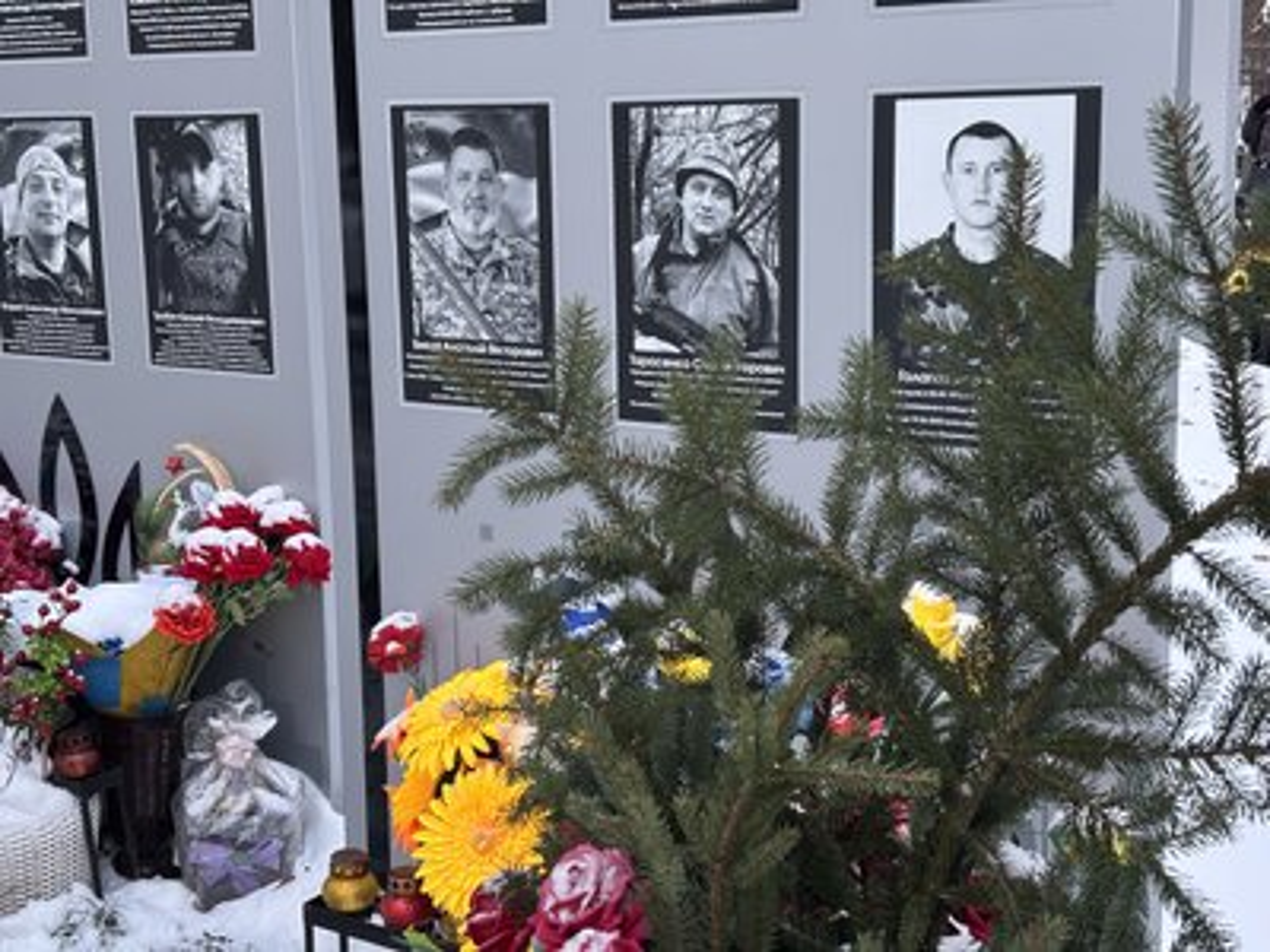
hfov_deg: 36.8
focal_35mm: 52
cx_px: 635
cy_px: 476
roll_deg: +1.2
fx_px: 1908
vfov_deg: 28.0
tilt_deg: -9.5
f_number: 1.6
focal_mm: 5.96
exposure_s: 1/121
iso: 40
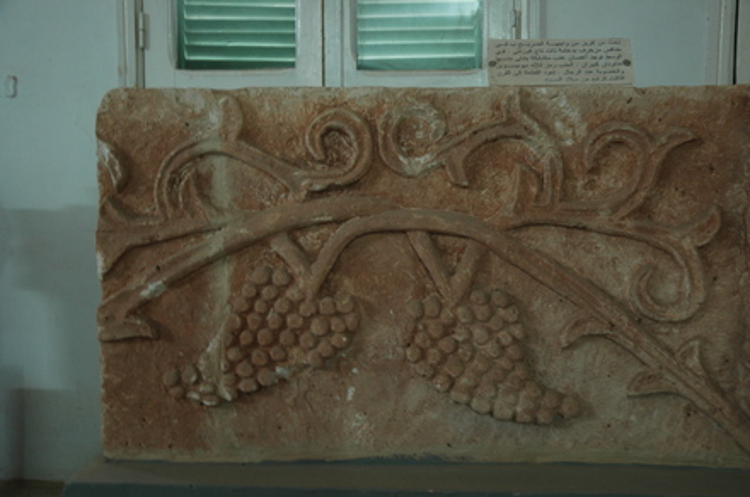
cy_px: 248
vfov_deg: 32.9
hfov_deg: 48.0
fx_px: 843
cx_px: 375
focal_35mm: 40
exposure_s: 1/2.5
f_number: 3.8
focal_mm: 27
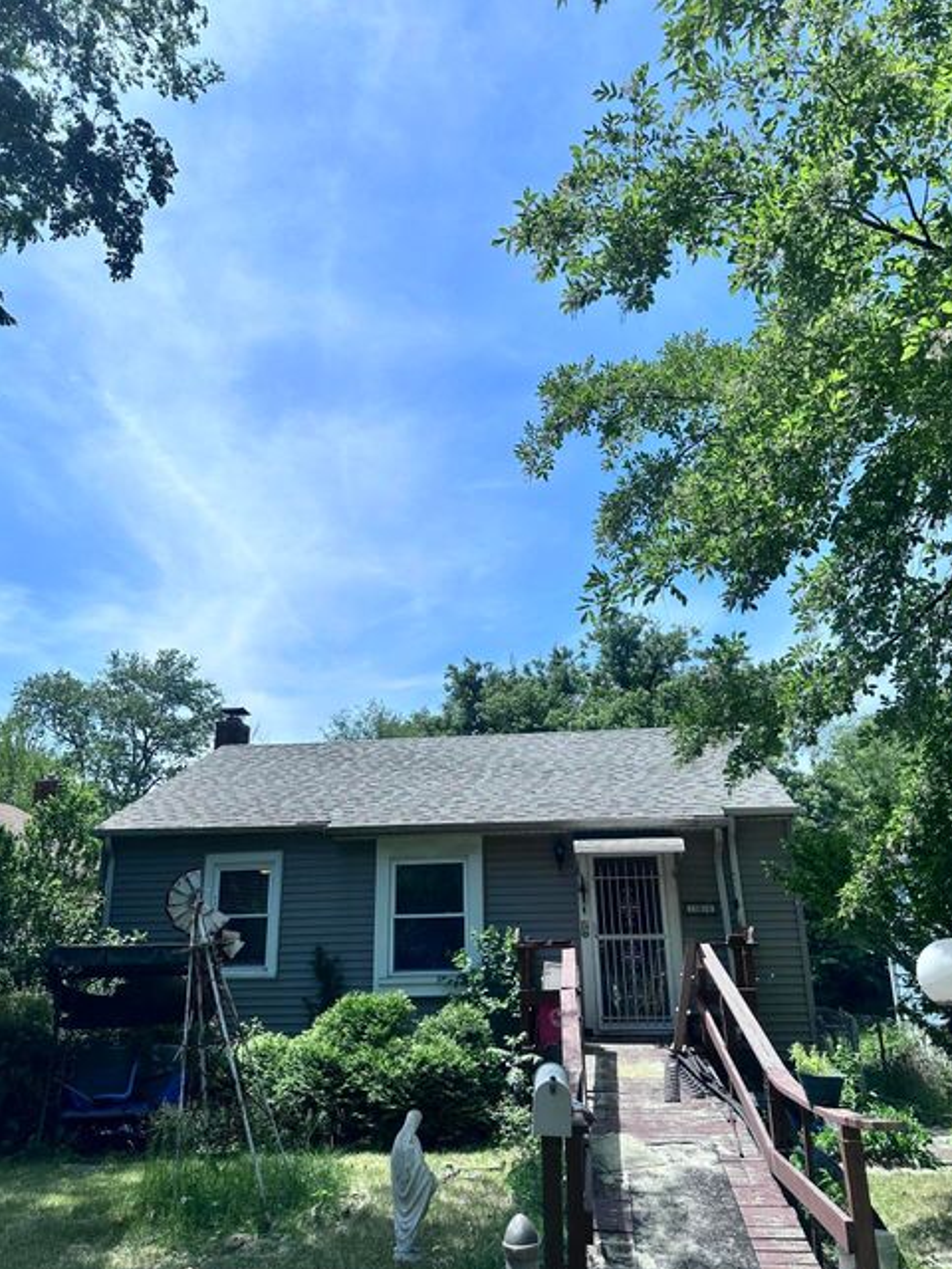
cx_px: 462
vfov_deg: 69.4
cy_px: 659
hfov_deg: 54.9
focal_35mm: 25
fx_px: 917
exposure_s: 1/6623
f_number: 1.78
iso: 80
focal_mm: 6.86
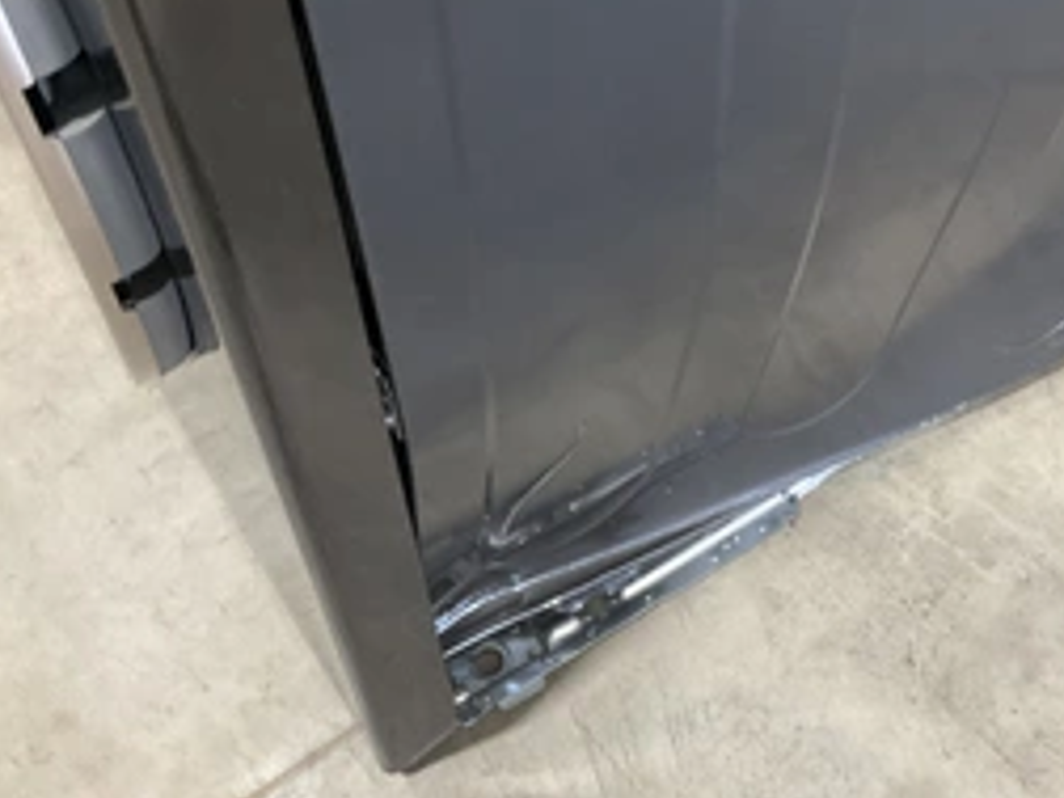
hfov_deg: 40.8
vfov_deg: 31.4
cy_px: 304
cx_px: 688
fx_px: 1414
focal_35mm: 46
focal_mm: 3
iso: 200
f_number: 1.8
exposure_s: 1/60
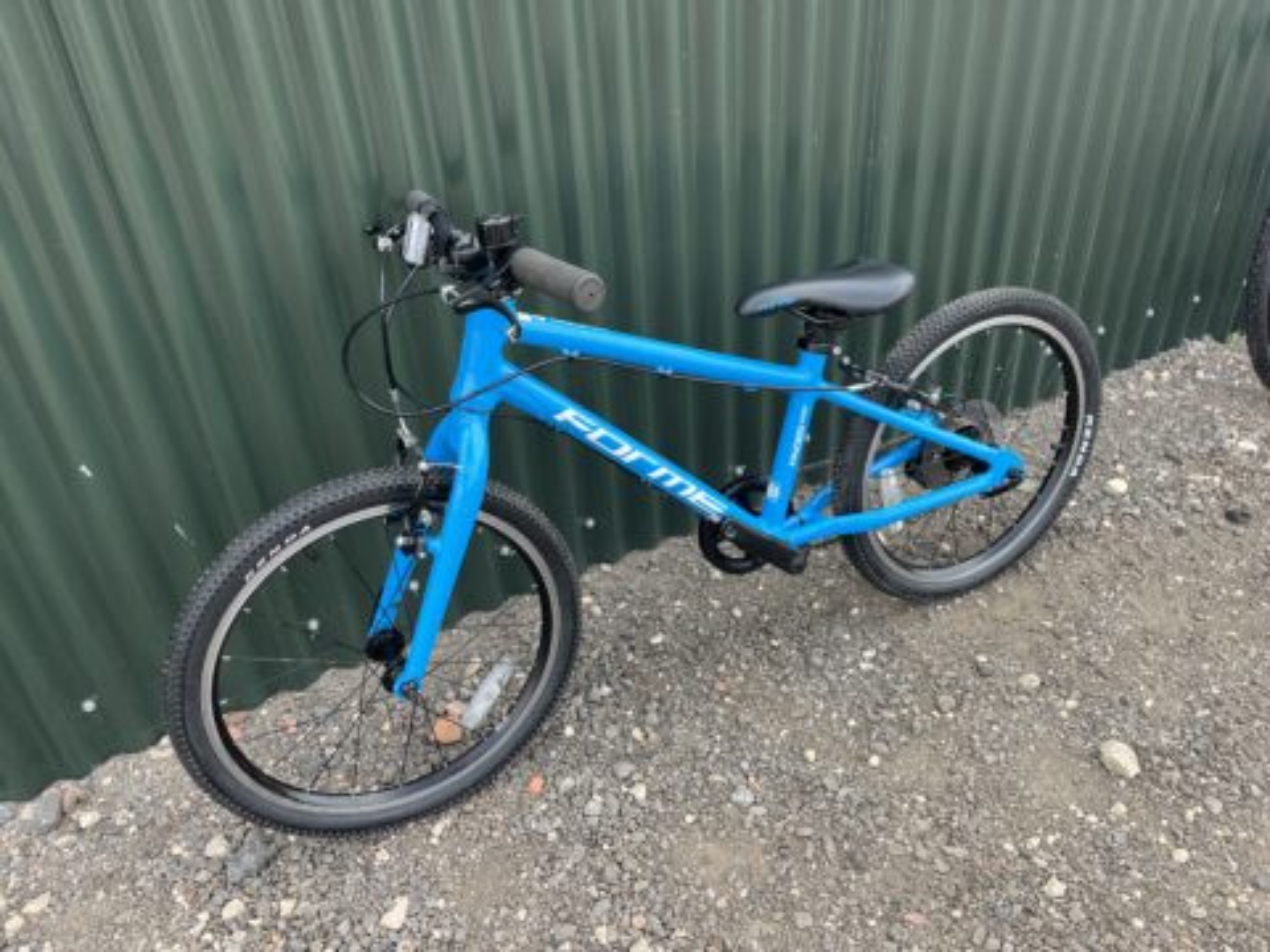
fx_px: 954
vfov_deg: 53.1
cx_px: 635
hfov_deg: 67.3
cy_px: 476
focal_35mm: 26
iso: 50
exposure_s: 1/406
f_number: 1.6
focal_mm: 5.1
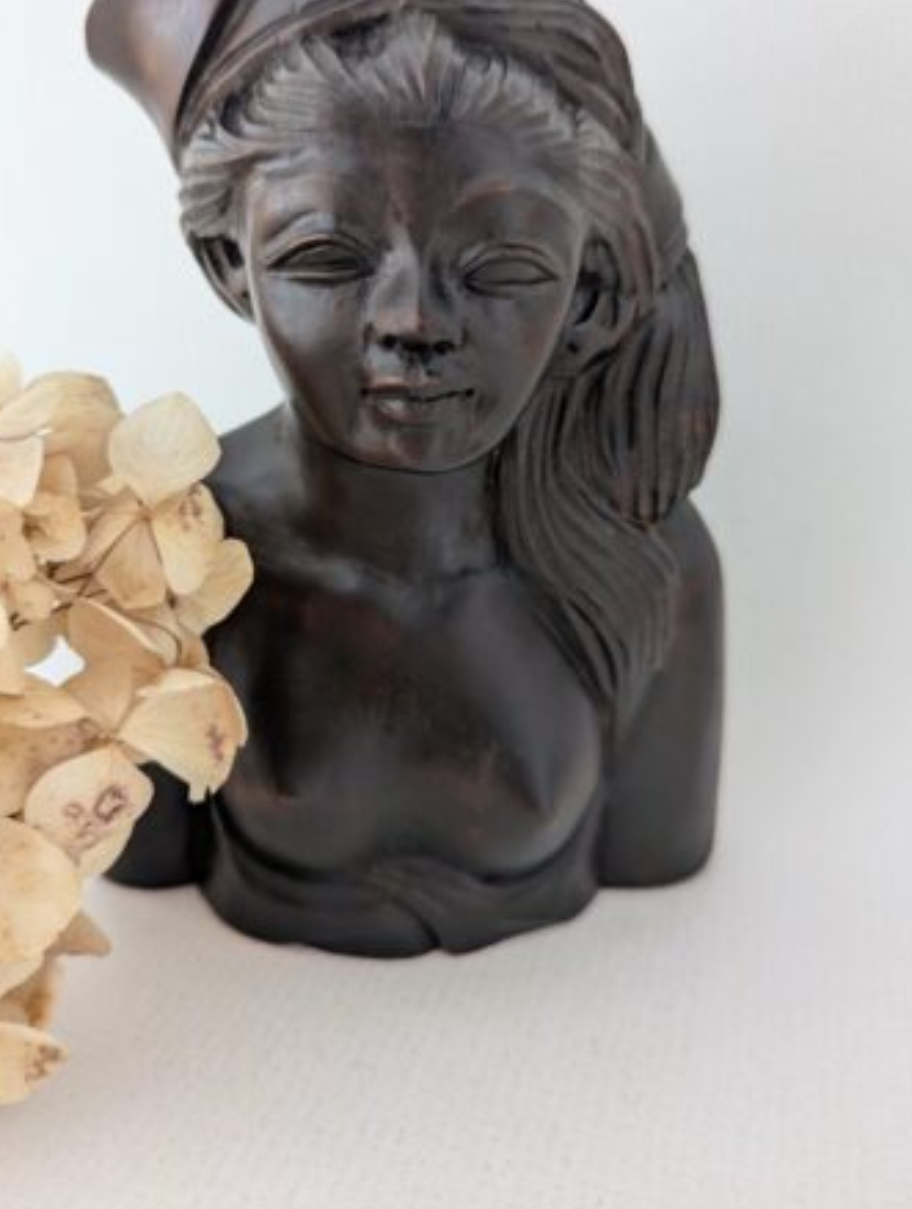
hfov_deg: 48.3
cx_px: 400
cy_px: 503
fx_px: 1015
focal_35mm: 29
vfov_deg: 61.2
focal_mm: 6.81
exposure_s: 1/30.3
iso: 55
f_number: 1.85
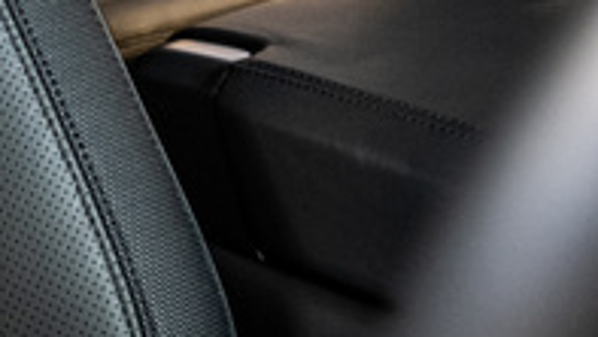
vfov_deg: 7.5
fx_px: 2411
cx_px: -266
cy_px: -471
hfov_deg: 13.4
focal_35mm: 152
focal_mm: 28
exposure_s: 1/125
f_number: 2.8
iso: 1600
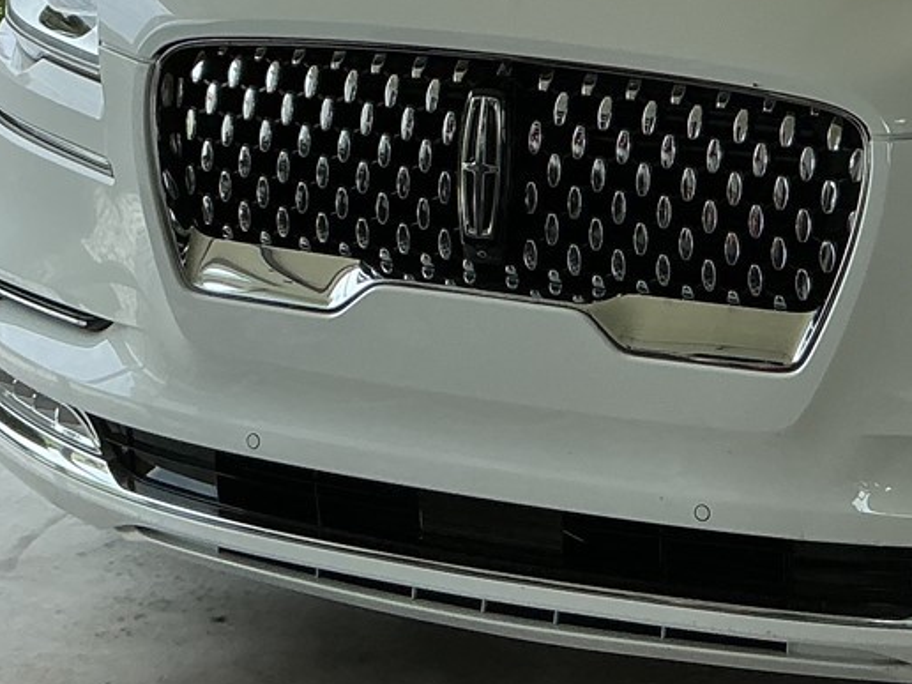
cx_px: 871
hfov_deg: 21.2
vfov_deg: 15.6
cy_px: -224
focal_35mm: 90
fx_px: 2371
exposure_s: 1/759
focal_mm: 3
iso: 25
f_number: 1.8
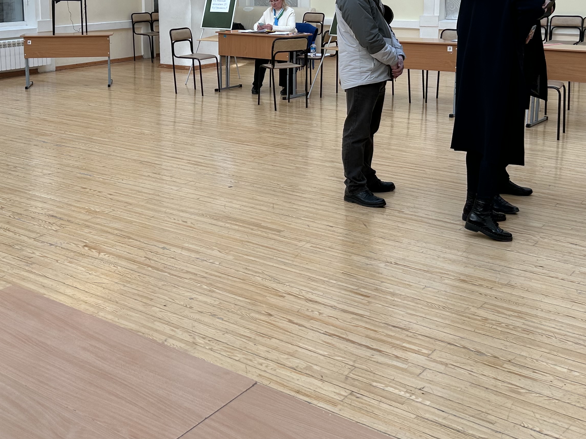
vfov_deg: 30.6
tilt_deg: -8.2
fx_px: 779
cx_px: 229
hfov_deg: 41.0
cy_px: 78
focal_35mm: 46
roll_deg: +1.1
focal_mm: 5.7
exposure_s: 1/327
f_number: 1.5
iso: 50
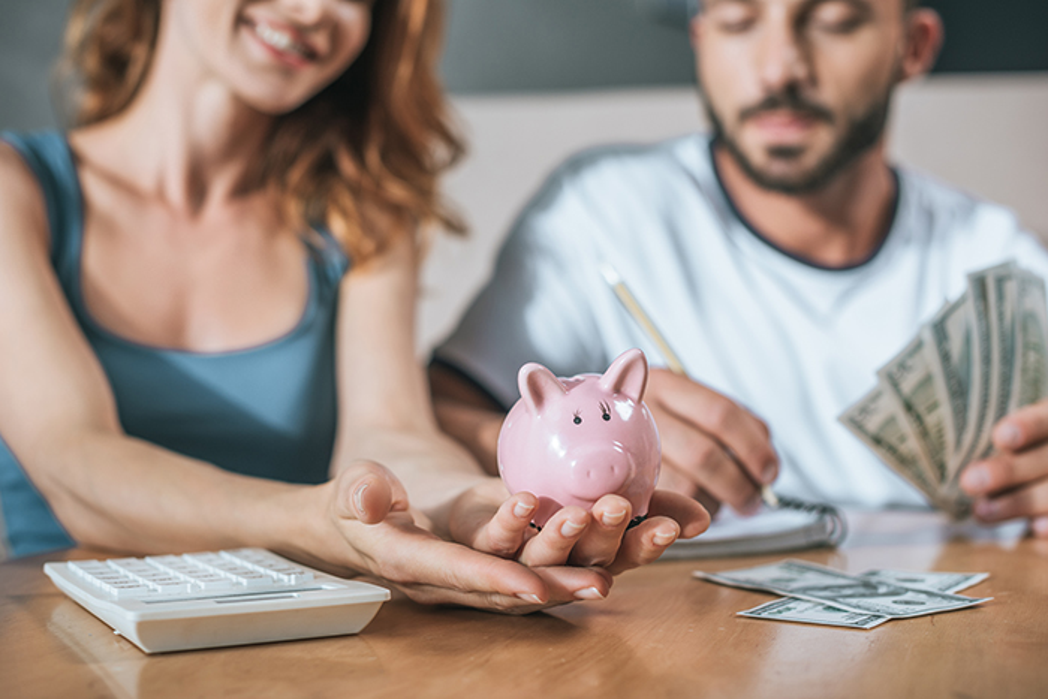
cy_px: 350
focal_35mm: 50
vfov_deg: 27.0
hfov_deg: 39.6
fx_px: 1456
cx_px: 524
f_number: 3.5
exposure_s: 1/200
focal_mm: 50
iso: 200
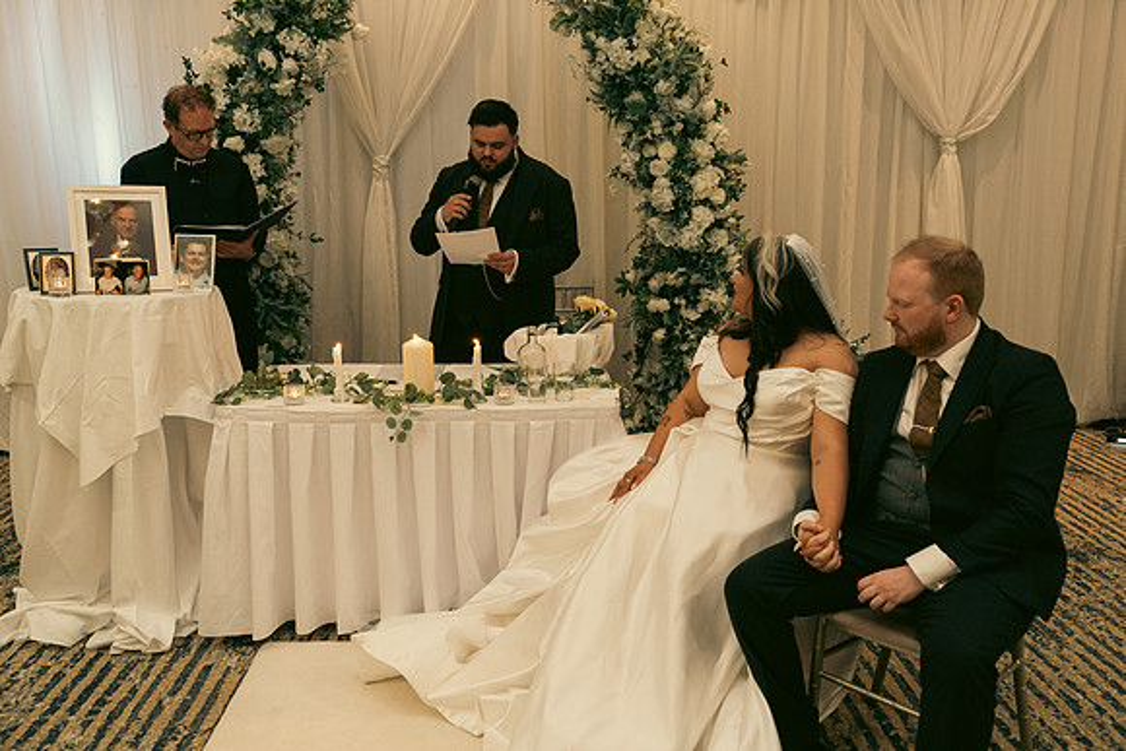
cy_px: 376
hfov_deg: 60.3
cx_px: 563
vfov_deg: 42.3
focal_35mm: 31
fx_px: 970
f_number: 3.5
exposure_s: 1/160
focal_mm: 31
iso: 2500
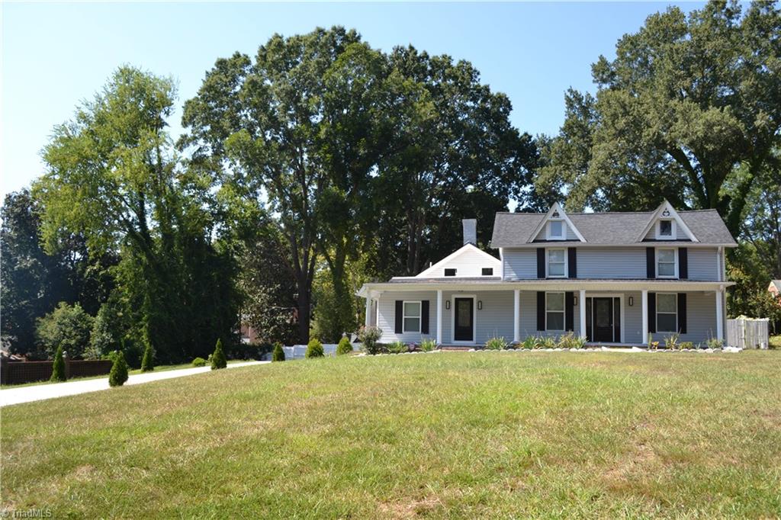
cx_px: 390
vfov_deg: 43.6
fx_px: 651
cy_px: 260
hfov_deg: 61.9
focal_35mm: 30
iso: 100
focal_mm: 20
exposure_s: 1/160
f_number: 6.3
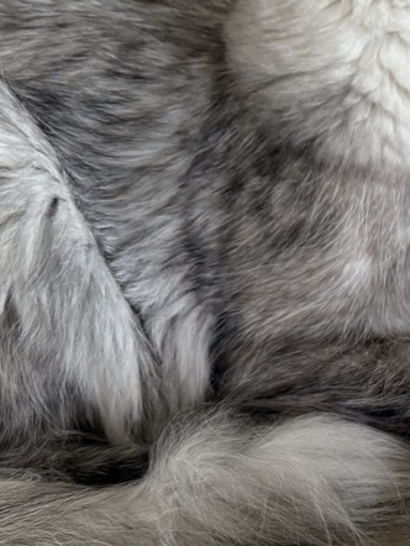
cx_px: 595
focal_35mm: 76
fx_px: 1199
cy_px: 266
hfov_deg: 17.6
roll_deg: +6.0
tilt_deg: -39.2
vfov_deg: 25.6
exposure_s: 1/60
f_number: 1.78
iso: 250
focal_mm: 6.76
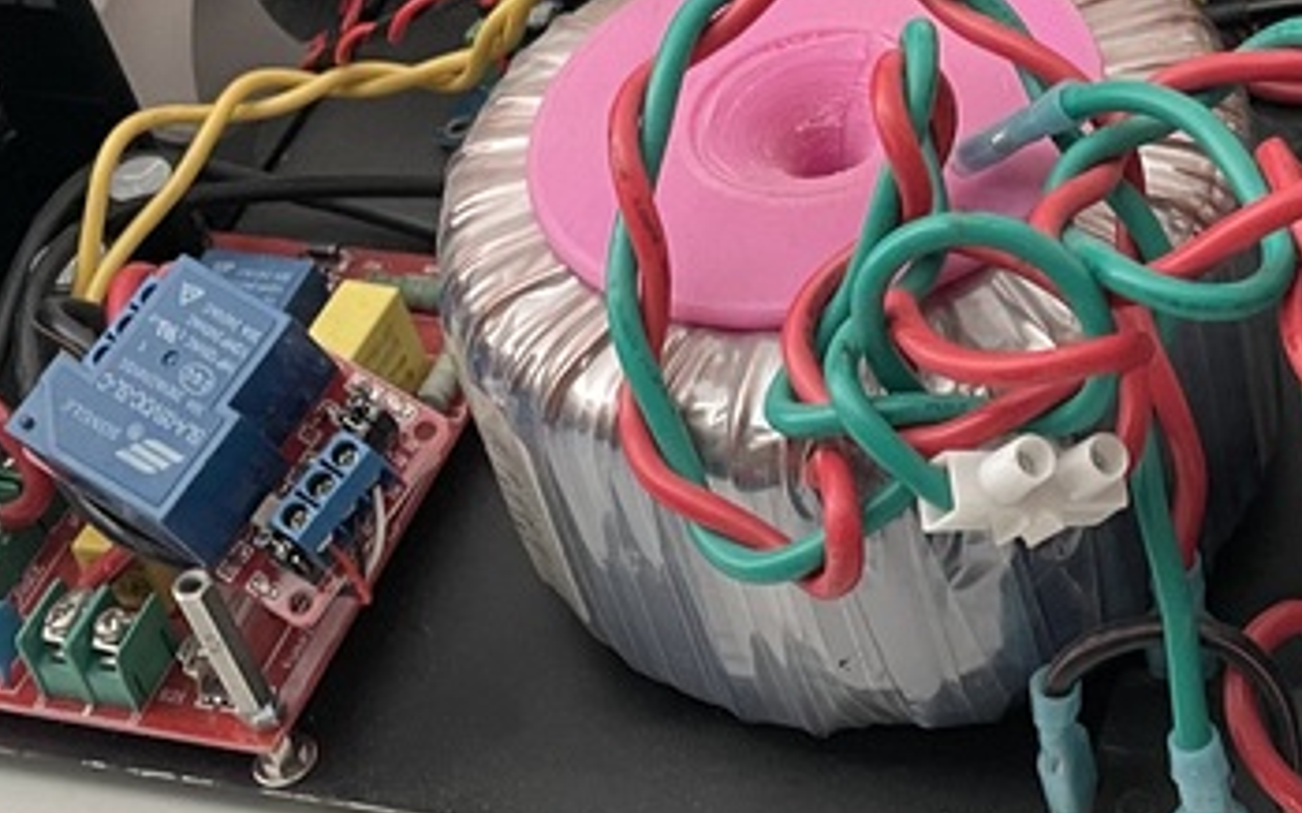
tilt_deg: -40.7
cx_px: 1101
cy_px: 116
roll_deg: +10.3
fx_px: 2803
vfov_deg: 16.3
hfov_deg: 25.5
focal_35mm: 79
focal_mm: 4.2
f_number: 1.6
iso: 250
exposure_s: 1/60
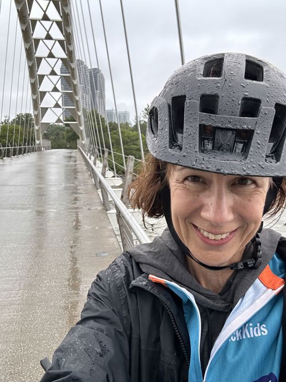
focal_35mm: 30
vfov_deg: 60.0
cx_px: 143
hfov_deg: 46.8
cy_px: 191
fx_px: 331
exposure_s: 1/121
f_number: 1.9
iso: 80
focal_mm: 2.69
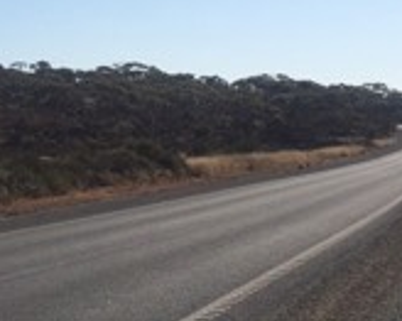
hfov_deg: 21.0
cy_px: 135
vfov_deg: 17.1
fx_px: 1070
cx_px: 83
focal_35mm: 90
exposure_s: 1/5128
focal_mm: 4.15
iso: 40
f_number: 2.2
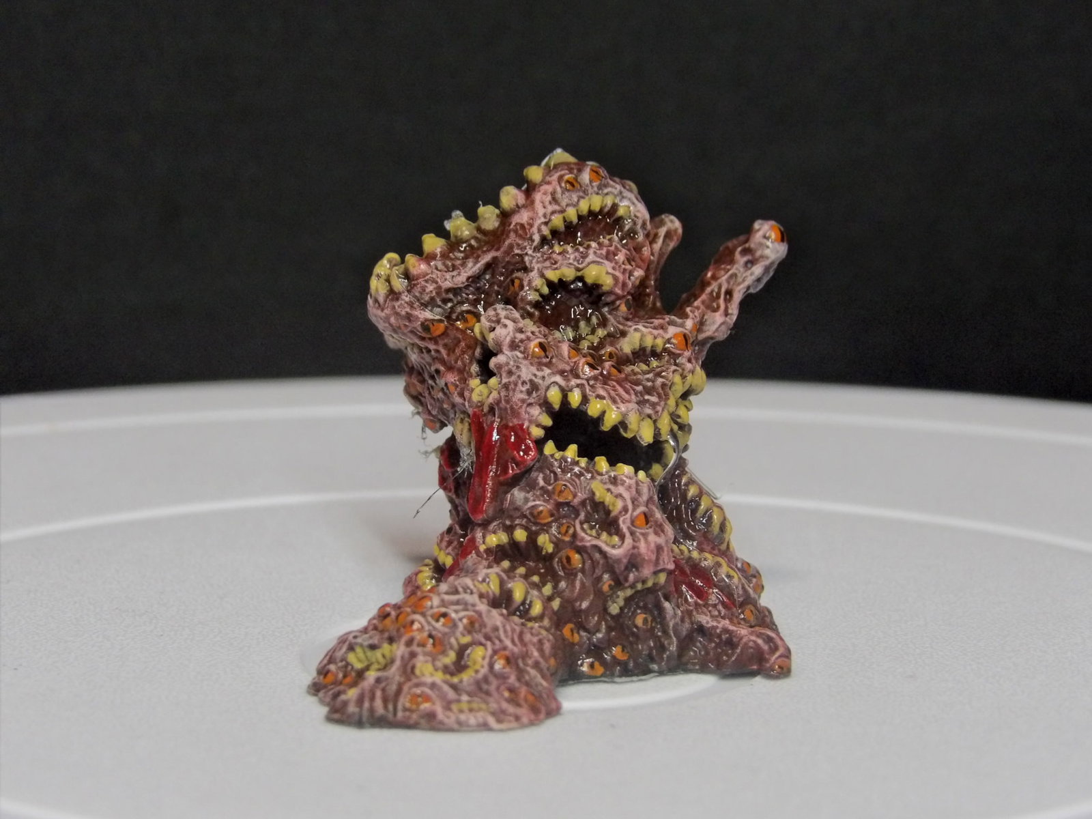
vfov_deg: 12.2
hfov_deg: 16.3
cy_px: 410
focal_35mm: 121
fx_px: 3817
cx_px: 546
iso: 800
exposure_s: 1/18
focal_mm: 21.7
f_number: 4.2
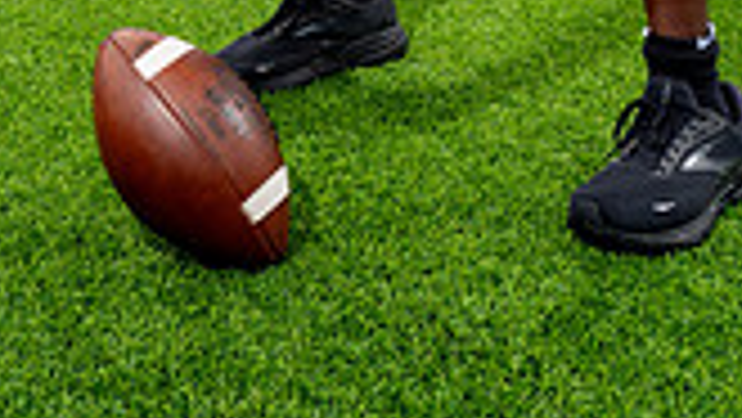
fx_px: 1634
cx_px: 229
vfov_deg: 12.2
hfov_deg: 25.4
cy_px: -521
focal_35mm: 83
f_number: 6.3
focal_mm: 29
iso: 160
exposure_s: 1/250
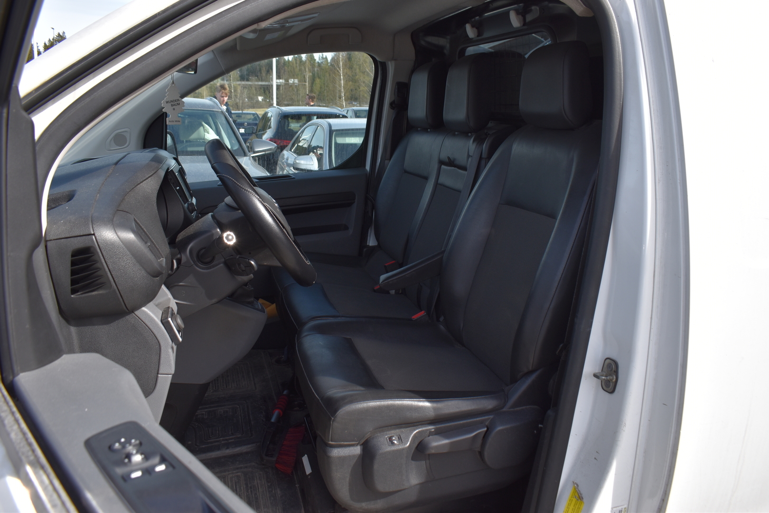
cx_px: 384
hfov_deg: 67.4
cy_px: 256
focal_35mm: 27
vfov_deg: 47.9
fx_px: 577
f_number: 8
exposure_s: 1/350
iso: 200
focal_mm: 18
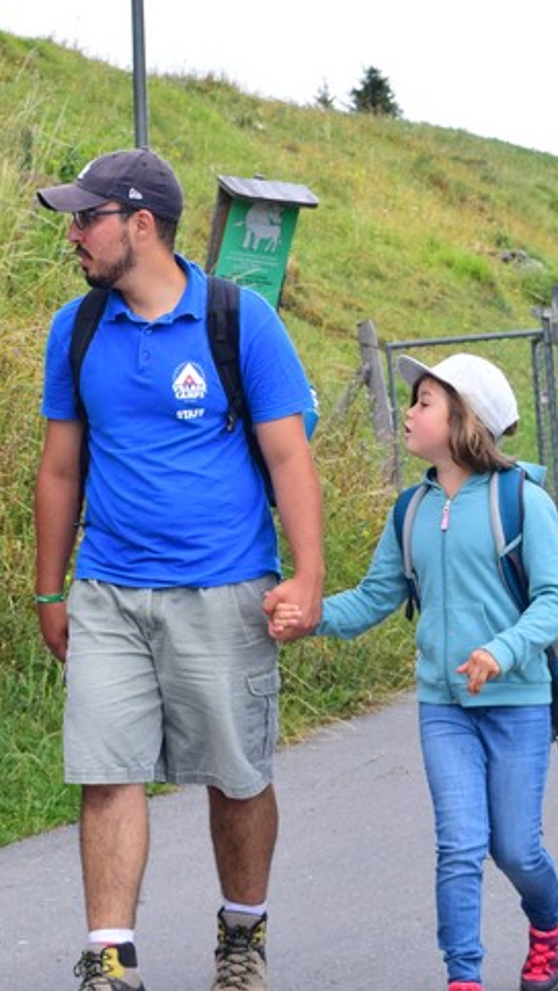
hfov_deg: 7.6
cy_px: 467
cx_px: 121
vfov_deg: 13.4
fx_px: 4205
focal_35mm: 160
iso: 800
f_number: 10
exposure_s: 1/640
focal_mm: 48
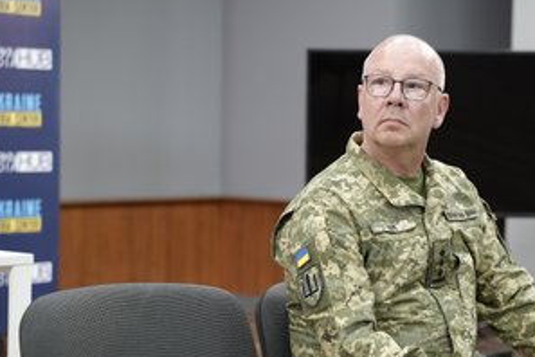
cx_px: 339
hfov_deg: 20.2
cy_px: 221
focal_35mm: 101
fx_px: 1501
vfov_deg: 13.5
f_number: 4
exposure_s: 1/160
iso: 2500
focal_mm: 75
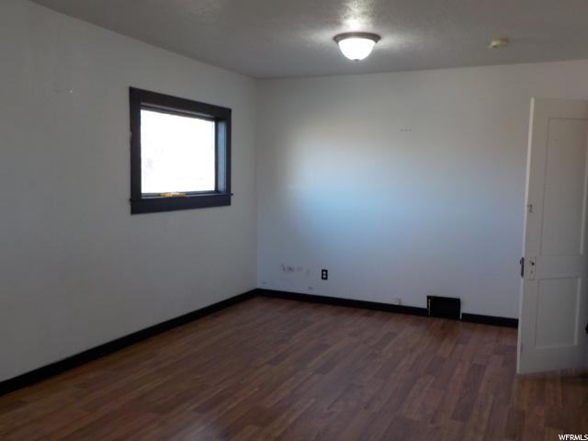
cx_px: 294
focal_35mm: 30
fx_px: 510
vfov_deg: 46.8
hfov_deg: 60.0
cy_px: 220
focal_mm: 4.1
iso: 125
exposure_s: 1/30
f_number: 3.3
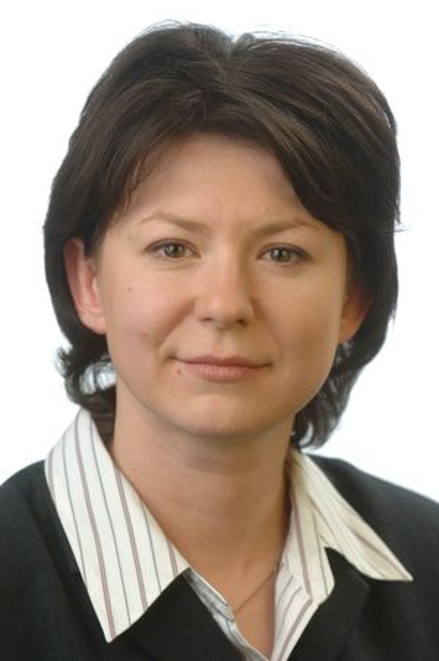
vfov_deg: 8.1
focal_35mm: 255
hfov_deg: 5.4
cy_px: 330
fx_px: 4678
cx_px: 220
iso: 320
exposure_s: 1/80
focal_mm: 170
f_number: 5
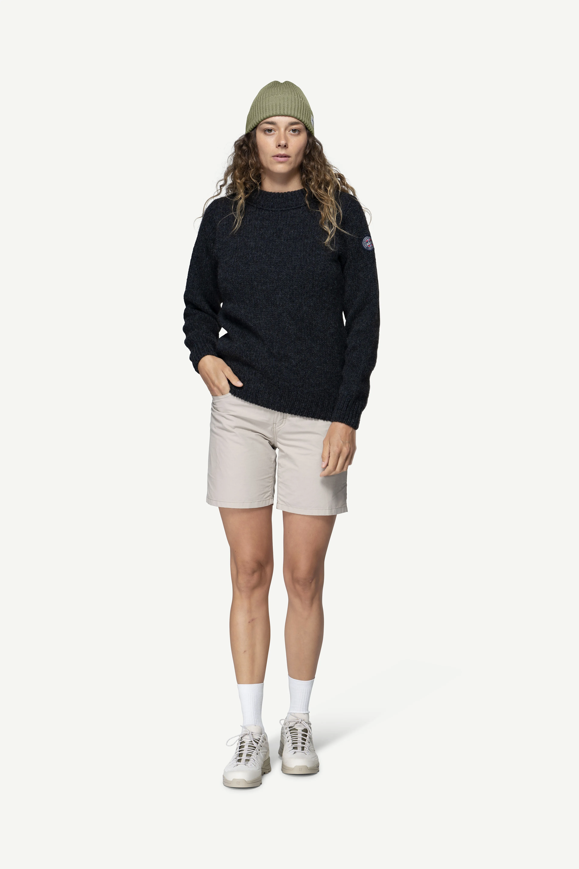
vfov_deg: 28.8
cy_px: 434
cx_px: 290
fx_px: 1689
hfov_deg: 19.5
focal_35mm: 70
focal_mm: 70
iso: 100
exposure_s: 1/50
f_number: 6.3
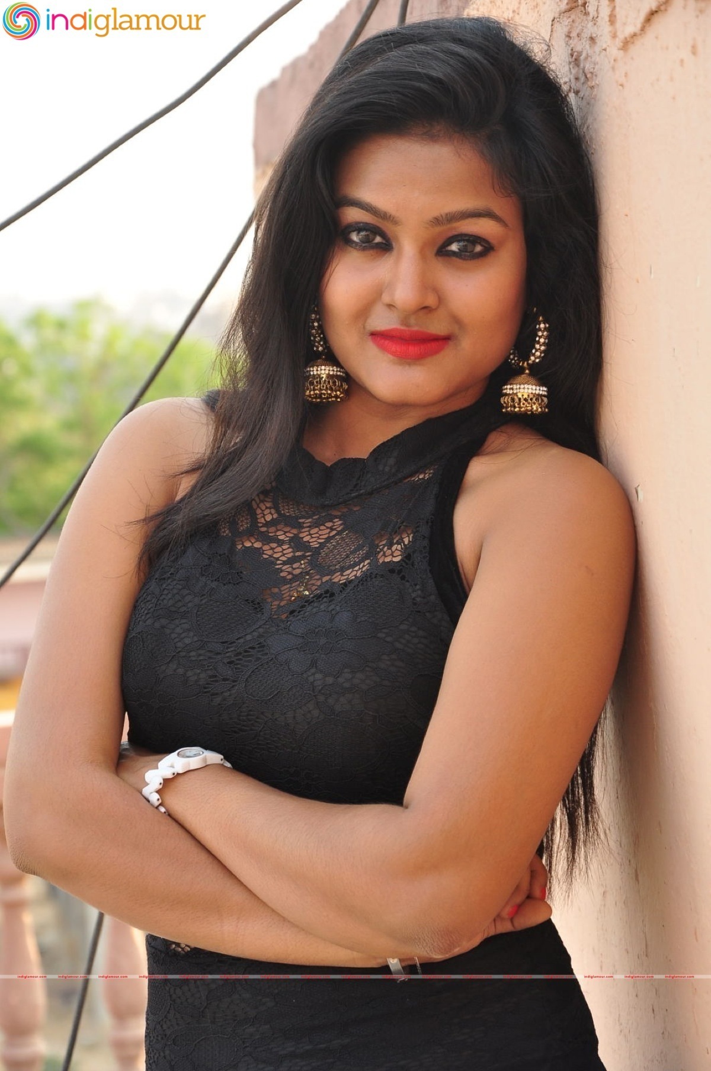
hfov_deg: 11.4
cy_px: 536
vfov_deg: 17.1
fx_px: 3566
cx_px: 356
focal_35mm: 120
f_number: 7.1
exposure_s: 1/125
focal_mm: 80
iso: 400
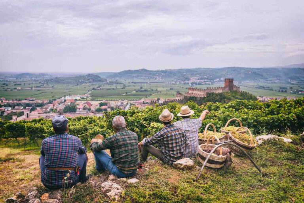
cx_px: 152
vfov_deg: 37.9
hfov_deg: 54.4
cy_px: 102
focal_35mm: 35
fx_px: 296
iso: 80
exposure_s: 1/640
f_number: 3.2
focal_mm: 35
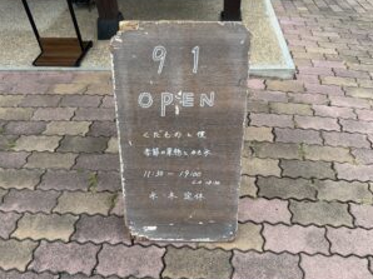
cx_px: 183
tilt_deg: -44.2
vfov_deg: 48.2
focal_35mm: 29
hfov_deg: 61.7
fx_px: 312
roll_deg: +3.5
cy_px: 136
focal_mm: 6.76
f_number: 1.78
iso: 80
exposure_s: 1/627
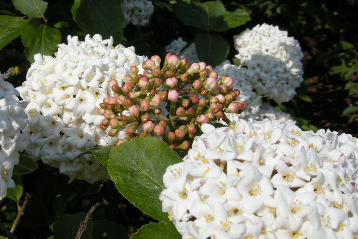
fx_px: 567
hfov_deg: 34.9
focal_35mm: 57
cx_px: 144
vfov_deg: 23.8
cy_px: 125
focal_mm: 8.5
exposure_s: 1/374
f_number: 6.4
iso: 64
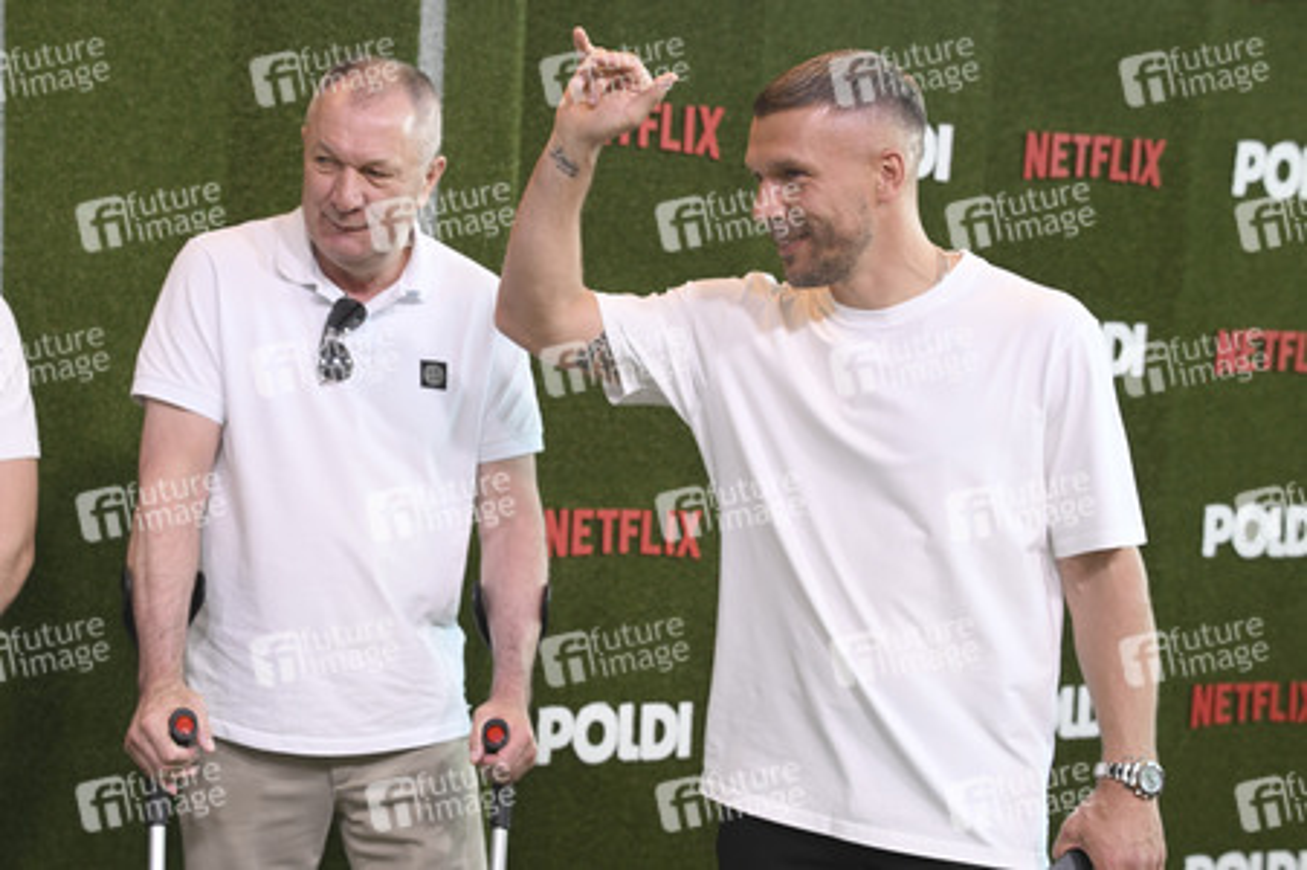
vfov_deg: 28.0
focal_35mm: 48
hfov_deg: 41.1
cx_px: 654
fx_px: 1741
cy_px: 435
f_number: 4
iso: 800
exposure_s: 1/200
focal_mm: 48
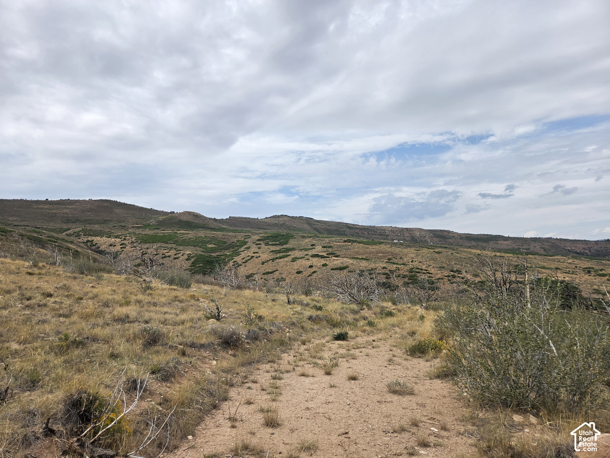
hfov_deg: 73.9
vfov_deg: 58.9
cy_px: 229
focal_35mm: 23
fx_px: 405
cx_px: 305
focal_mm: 5.4
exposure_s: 1/4469
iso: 80
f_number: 1.8
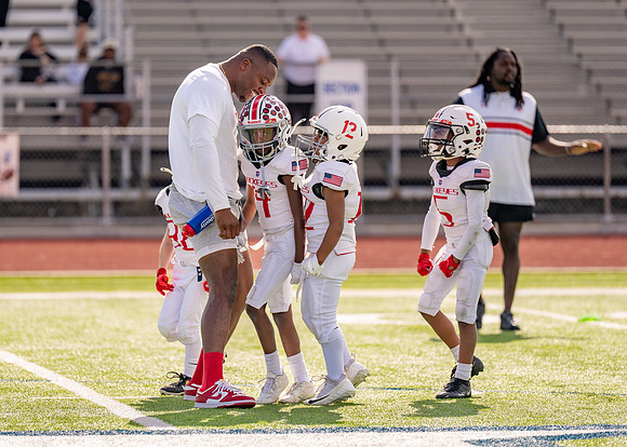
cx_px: 246
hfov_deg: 7.4
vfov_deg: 5.3
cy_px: 214
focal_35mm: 272
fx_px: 4842
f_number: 2.8
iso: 100
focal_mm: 200
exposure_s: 1/2000
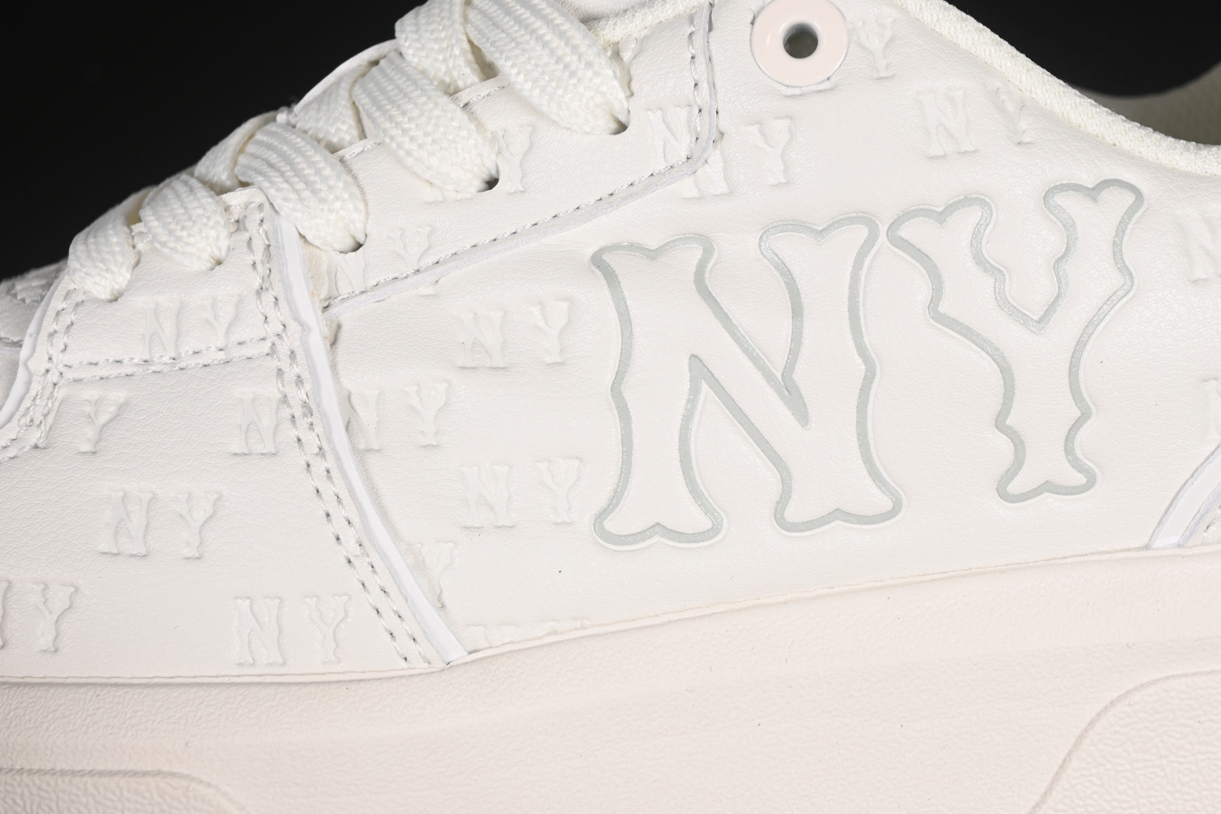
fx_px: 3120
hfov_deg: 22.1
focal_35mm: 92
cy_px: 456
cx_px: 742
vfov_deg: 14.9
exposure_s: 1/80
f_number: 7.1
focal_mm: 50
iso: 160
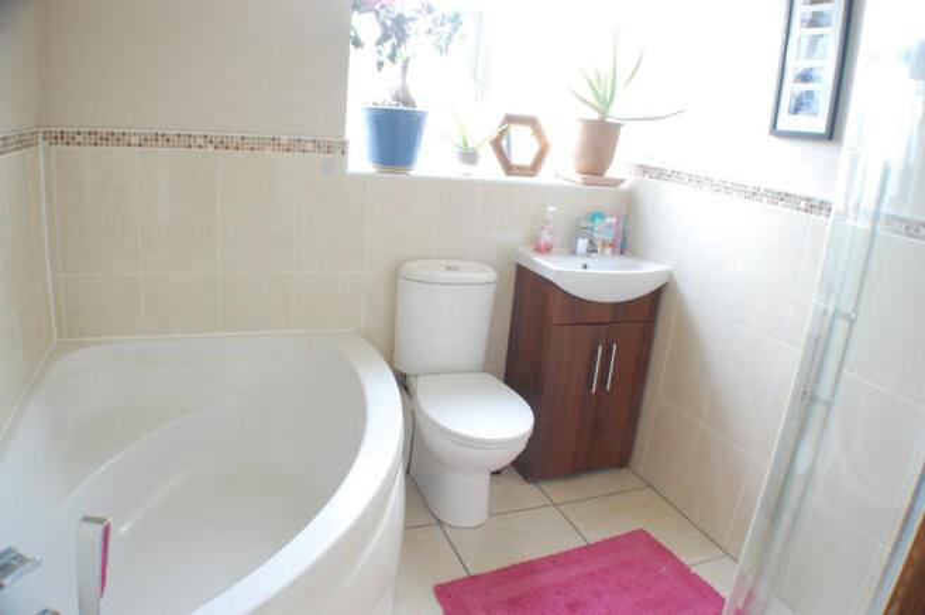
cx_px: 462
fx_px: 847
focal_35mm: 33
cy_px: 308
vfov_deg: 39.9
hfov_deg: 57.3
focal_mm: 22
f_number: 5
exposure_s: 1/25
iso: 800
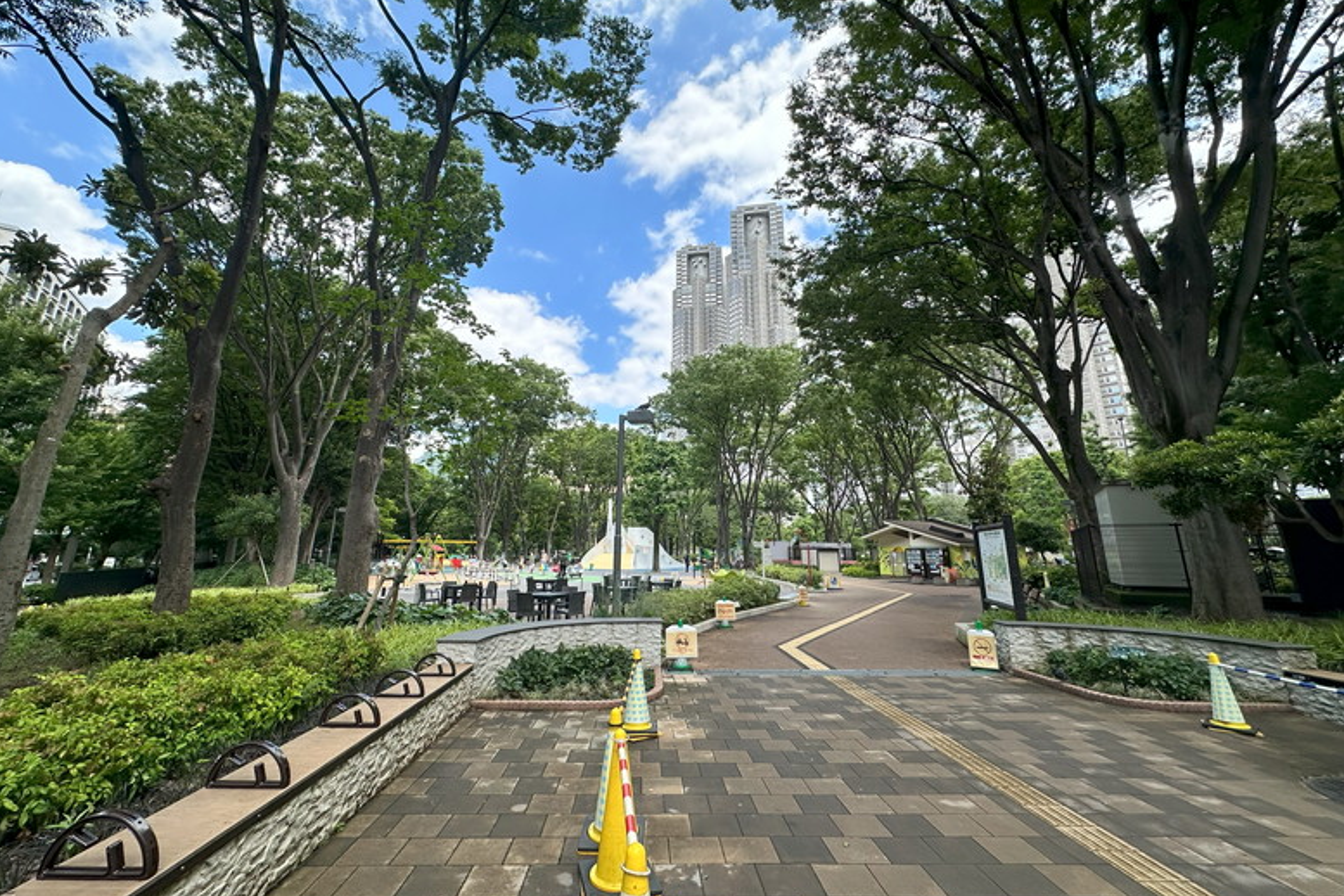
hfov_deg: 100.4
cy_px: 410
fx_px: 560
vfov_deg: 77.2
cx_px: 654
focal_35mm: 15
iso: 40
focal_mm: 2.22
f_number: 2.2
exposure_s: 1/940
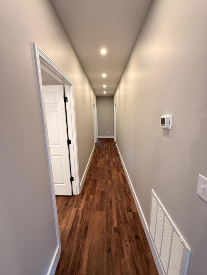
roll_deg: +1.4
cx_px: 104
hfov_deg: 85.7
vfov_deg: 102.1
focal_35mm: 14
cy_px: 138
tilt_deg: -10.3
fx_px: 112
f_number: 2.2
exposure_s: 1/60
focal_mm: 2.22
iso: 400
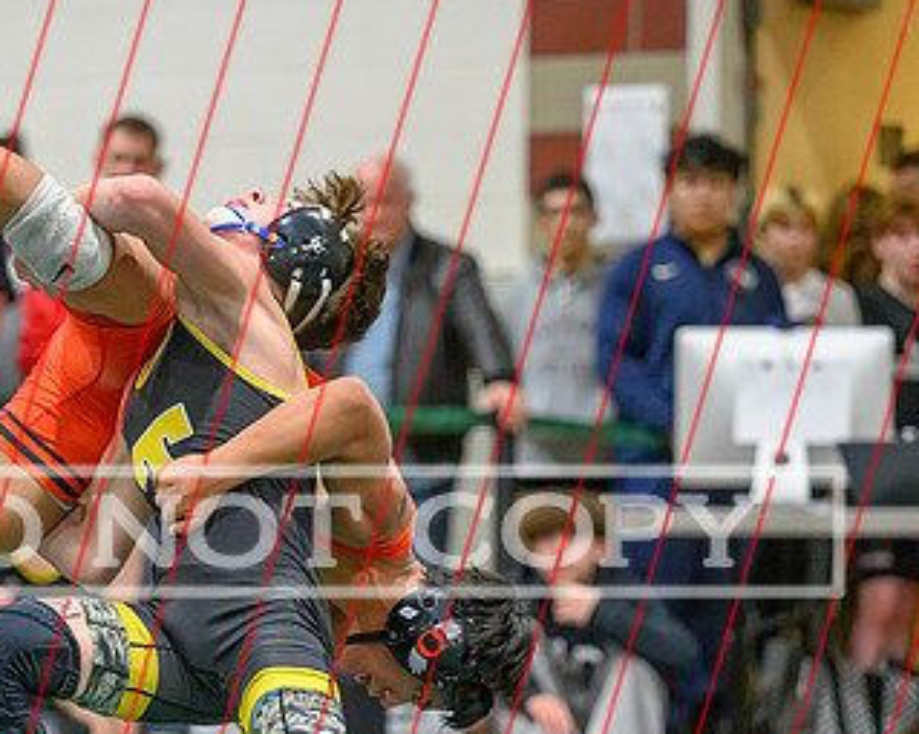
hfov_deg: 8.1
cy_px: 551
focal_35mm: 239
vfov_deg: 6.5
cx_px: 308
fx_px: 6499
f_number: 2.8
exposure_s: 1/800
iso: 12800
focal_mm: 140
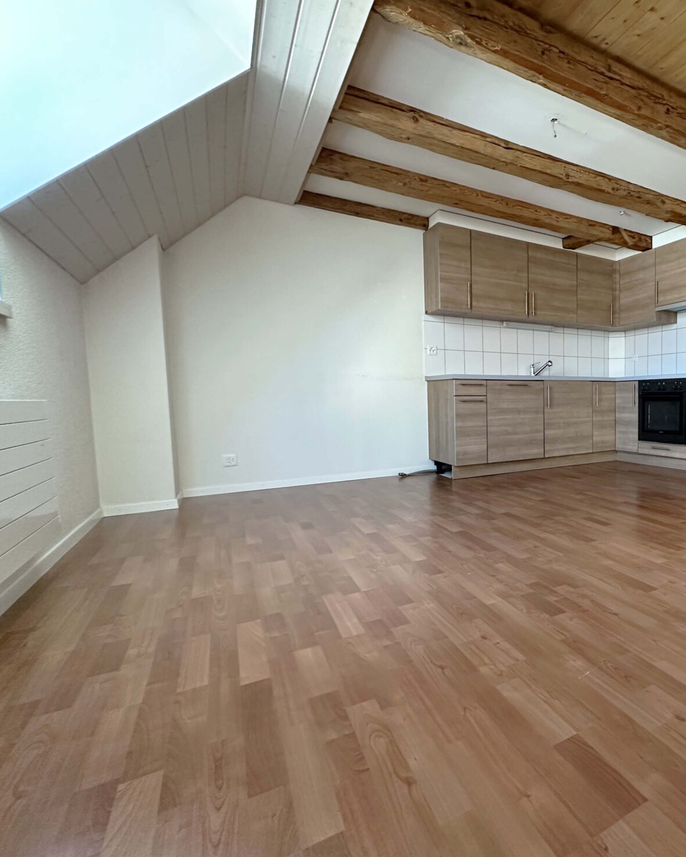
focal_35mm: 19
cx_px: 544
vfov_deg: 83.3
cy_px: 434
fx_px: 482
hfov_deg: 64.8
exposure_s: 1/95
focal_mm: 2.22
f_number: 2.2
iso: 320
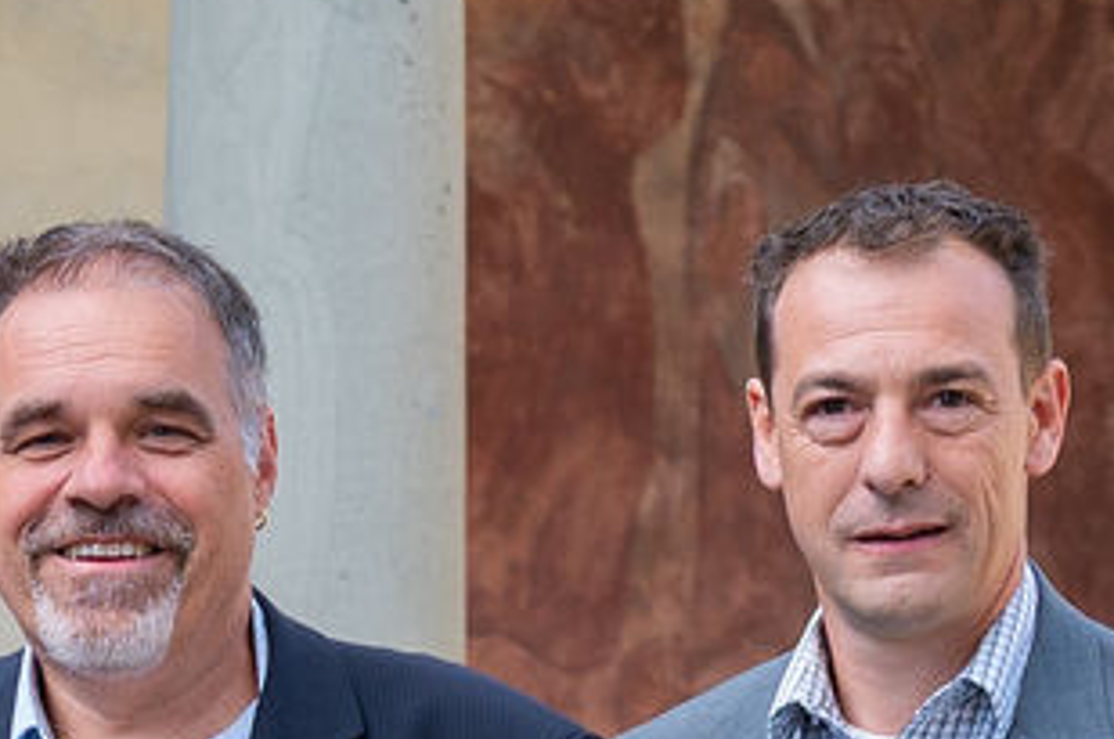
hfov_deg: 7.6
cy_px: 1411
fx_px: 8064
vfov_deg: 5.2
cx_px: -991
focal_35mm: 261
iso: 220
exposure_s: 1/250
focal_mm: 42
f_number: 4
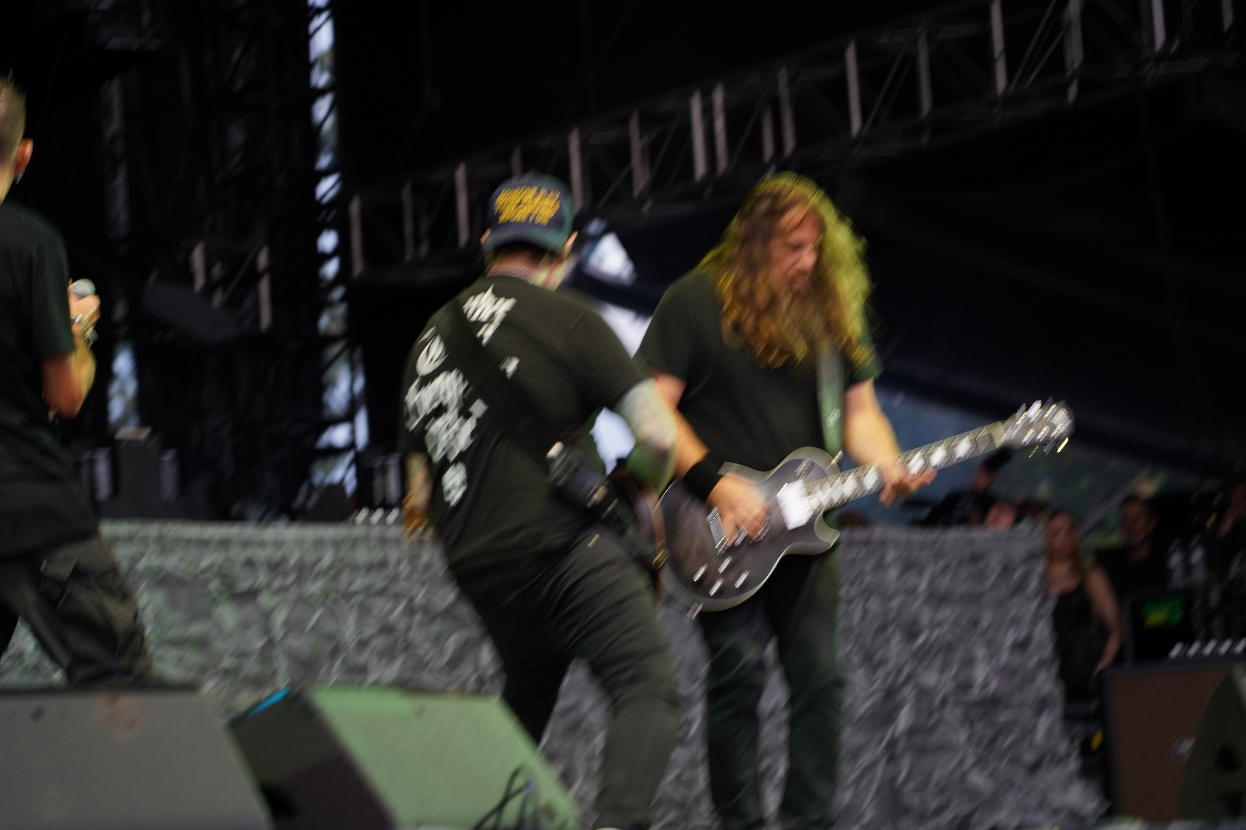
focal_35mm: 105
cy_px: 415
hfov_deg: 19.5
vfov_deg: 13.0
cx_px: 623
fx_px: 3634
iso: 320
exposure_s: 1/125
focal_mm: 105
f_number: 4
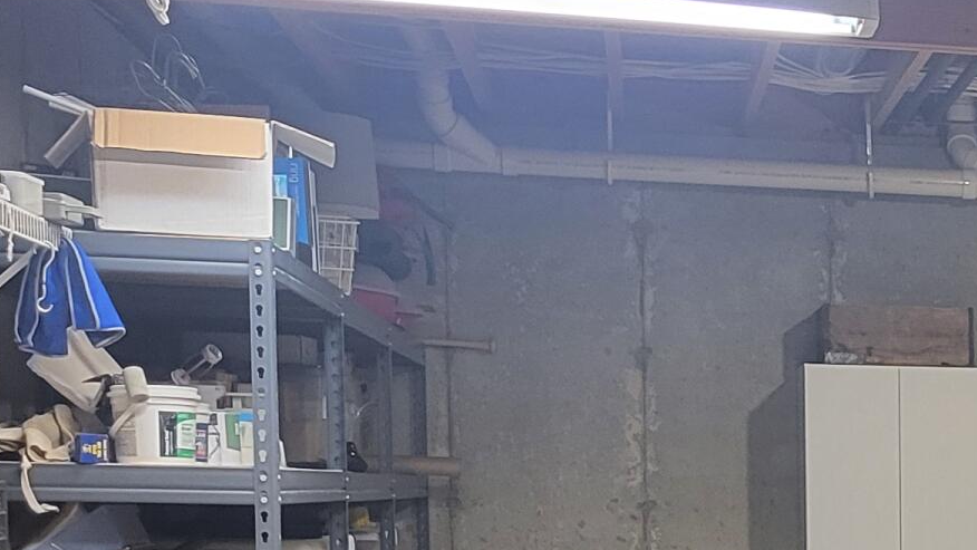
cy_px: 797
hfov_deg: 19.7
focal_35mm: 97
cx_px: 1380
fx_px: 2513
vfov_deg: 12.0
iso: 250
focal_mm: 5.4
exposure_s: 1/40
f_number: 1.8
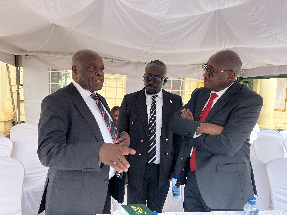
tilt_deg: -6.4
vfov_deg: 53.1
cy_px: 108
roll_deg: -2.9
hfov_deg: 67.3
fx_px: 216
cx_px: 144
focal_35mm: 26
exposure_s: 1/121
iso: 80
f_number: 1.6
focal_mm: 5.1
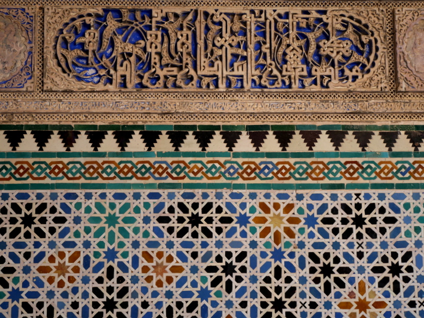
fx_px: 441
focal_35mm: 36
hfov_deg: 51.4
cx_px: 212
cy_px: 159
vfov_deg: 39.7
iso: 250
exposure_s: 1/60
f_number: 4.2
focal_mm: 18
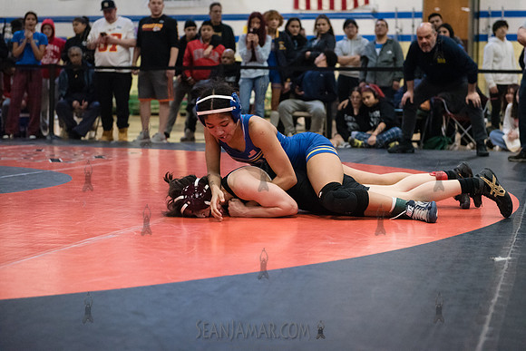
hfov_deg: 28.8
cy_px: 176
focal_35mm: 70
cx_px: 263
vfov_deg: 19.5
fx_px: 1023
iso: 8000
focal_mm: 70
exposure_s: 1/500
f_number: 3.2
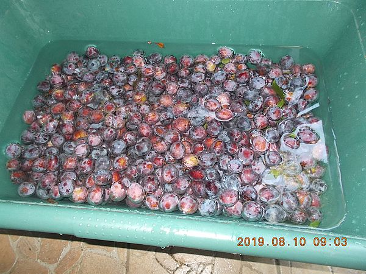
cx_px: 183
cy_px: 137
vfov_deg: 53.1
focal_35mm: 26
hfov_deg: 67.3
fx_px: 275
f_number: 3.2
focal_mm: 4.6
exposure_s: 1/25
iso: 200
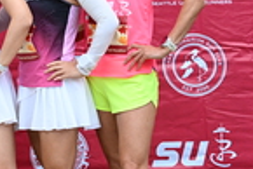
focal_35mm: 152
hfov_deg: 12.9
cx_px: -101
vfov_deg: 9.0
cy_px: 30
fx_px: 1069
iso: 2000
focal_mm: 40
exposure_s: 1/500
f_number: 4
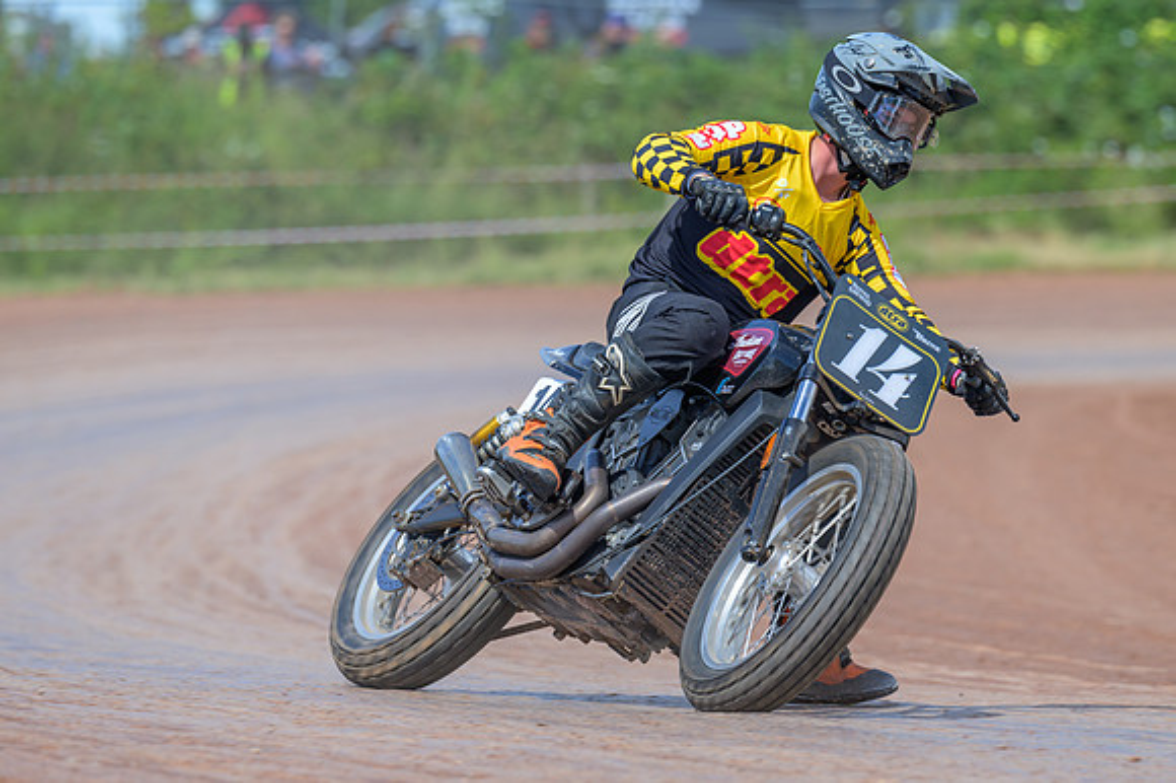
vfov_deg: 4.6
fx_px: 9794
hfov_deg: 6.9
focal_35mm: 300
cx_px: 588
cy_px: 392
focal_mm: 200
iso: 100
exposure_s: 1/500
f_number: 4
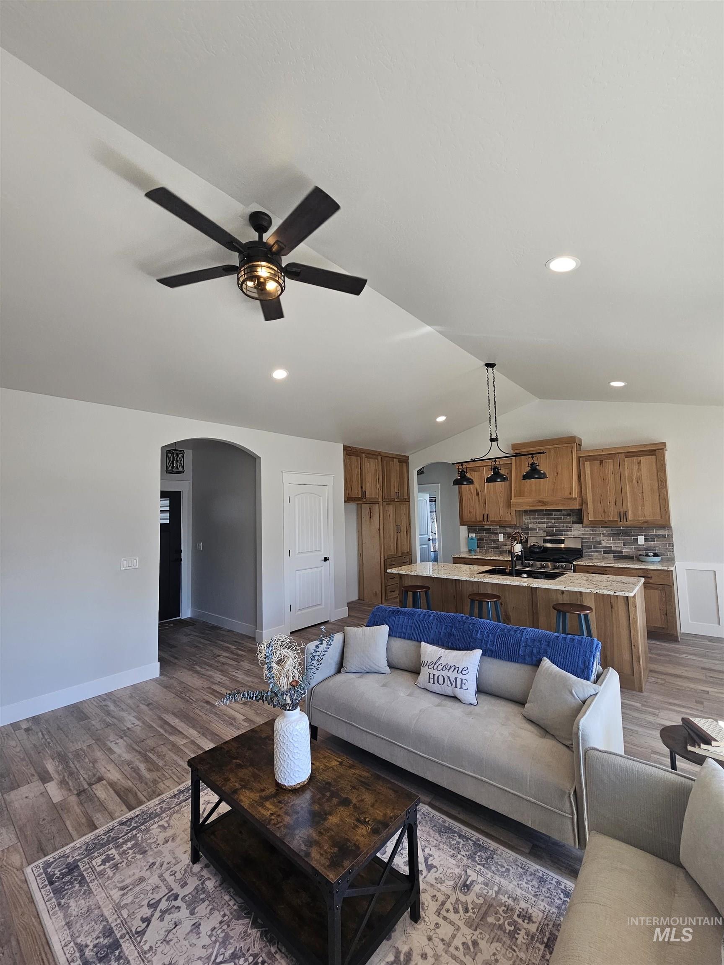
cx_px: 362
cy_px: 482
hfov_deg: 89.9
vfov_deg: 106.2
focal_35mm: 13
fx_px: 363
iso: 125
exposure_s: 1/207
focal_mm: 2.2
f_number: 2.2
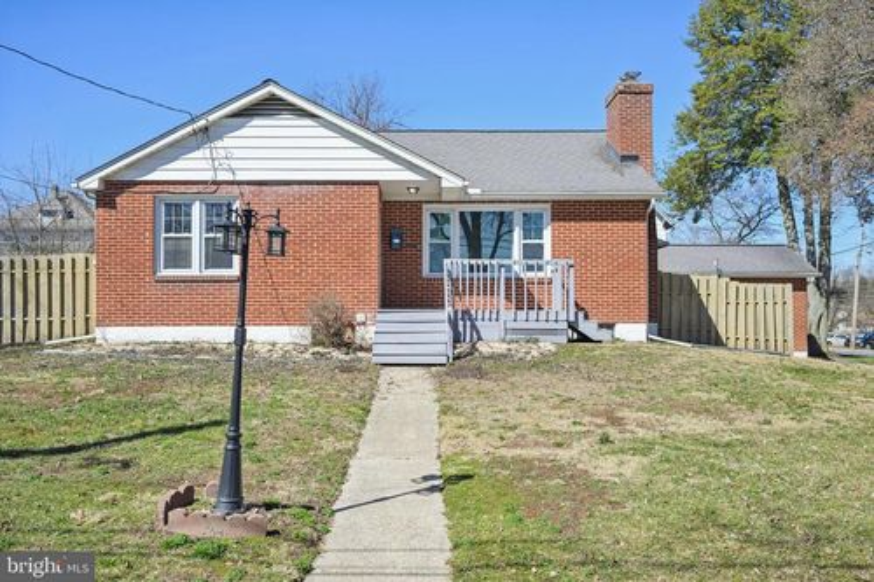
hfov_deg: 61.9
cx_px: 437
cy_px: 291
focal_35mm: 30
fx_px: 728
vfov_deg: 43.6
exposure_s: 1/200
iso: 100
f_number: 8
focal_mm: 30
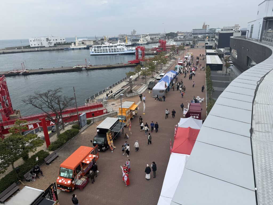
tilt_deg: -18.7
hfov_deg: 71.6
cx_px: 136
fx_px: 189
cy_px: 102
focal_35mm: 24
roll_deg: +0.8
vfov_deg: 56.8
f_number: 1.78
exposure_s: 1/1522
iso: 80
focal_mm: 6.76
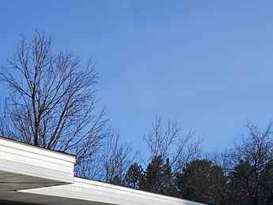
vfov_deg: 22.8
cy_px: 330
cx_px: -6
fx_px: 378
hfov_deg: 35.5
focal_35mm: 48
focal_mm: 2.2
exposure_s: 1/2600
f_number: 2.2
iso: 50
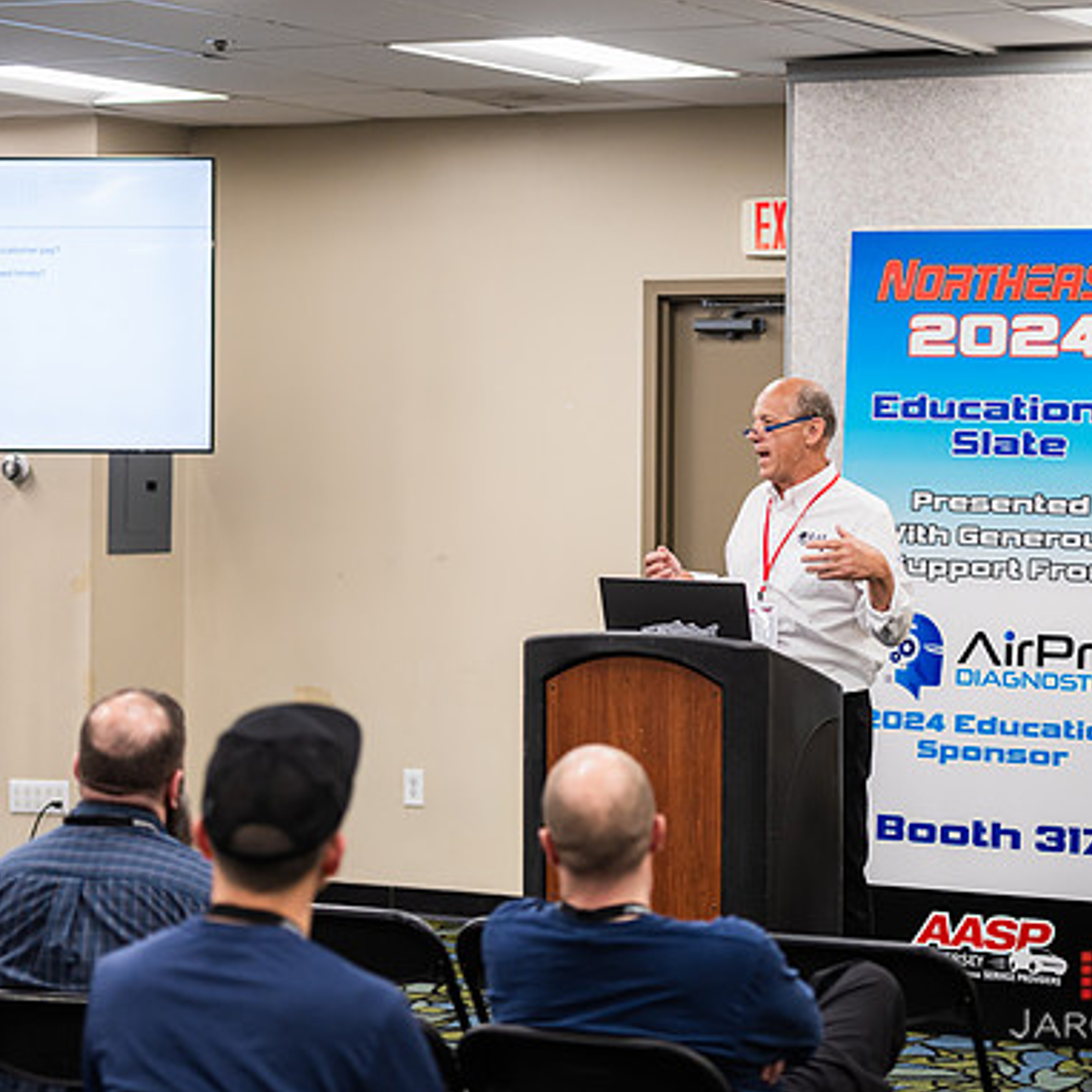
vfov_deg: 16.0
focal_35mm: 109
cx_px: 478
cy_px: 533
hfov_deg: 16.0
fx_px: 3890
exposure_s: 1/200
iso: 800
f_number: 3.2
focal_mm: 82
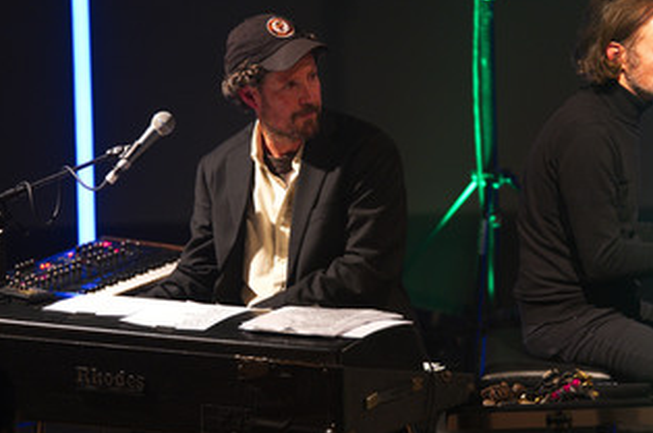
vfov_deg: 3.5
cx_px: 430
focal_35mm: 387
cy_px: 184
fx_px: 7009
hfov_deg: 5.3
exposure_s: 1/125
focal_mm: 270
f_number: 2.8
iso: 2000
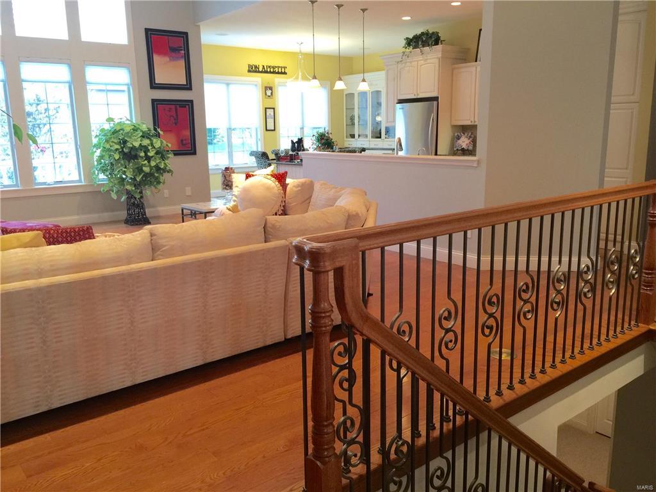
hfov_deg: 61.7
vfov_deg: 48.2
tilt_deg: -11.6
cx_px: 328
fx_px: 550
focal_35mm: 29
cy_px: 246
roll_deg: -0.8
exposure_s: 1/15
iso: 50
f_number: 2.2
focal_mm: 4.15
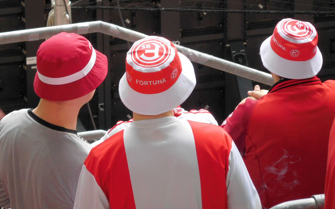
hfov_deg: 6.2
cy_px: 90
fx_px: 3104
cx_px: 167
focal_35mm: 340
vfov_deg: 3.9
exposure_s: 1/125
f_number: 5.9
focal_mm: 57.1
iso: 400
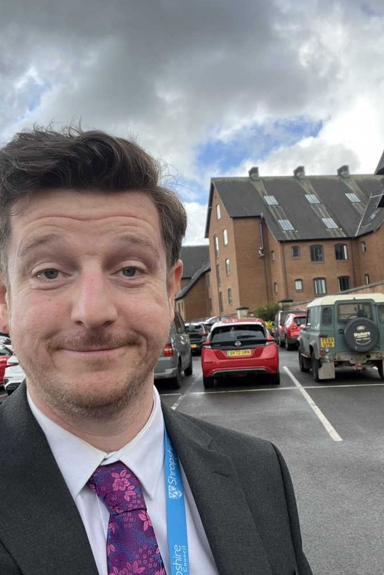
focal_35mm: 32
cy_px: 288
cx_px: 192
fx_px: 512
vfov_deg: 58.7
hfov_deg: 41.1
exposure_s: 1/215
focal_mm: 2.71
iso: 32
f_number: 2.2
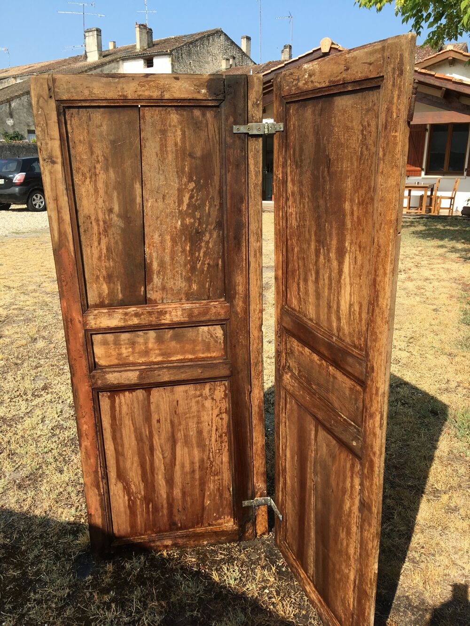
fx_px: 525
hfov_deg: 48.2
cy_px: 313
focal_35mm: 29
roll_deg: +0.2
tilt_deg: -16.3
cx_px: 235
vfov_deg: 61.7
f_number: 2.2
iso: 25
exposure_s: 1/894
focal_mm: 4.15
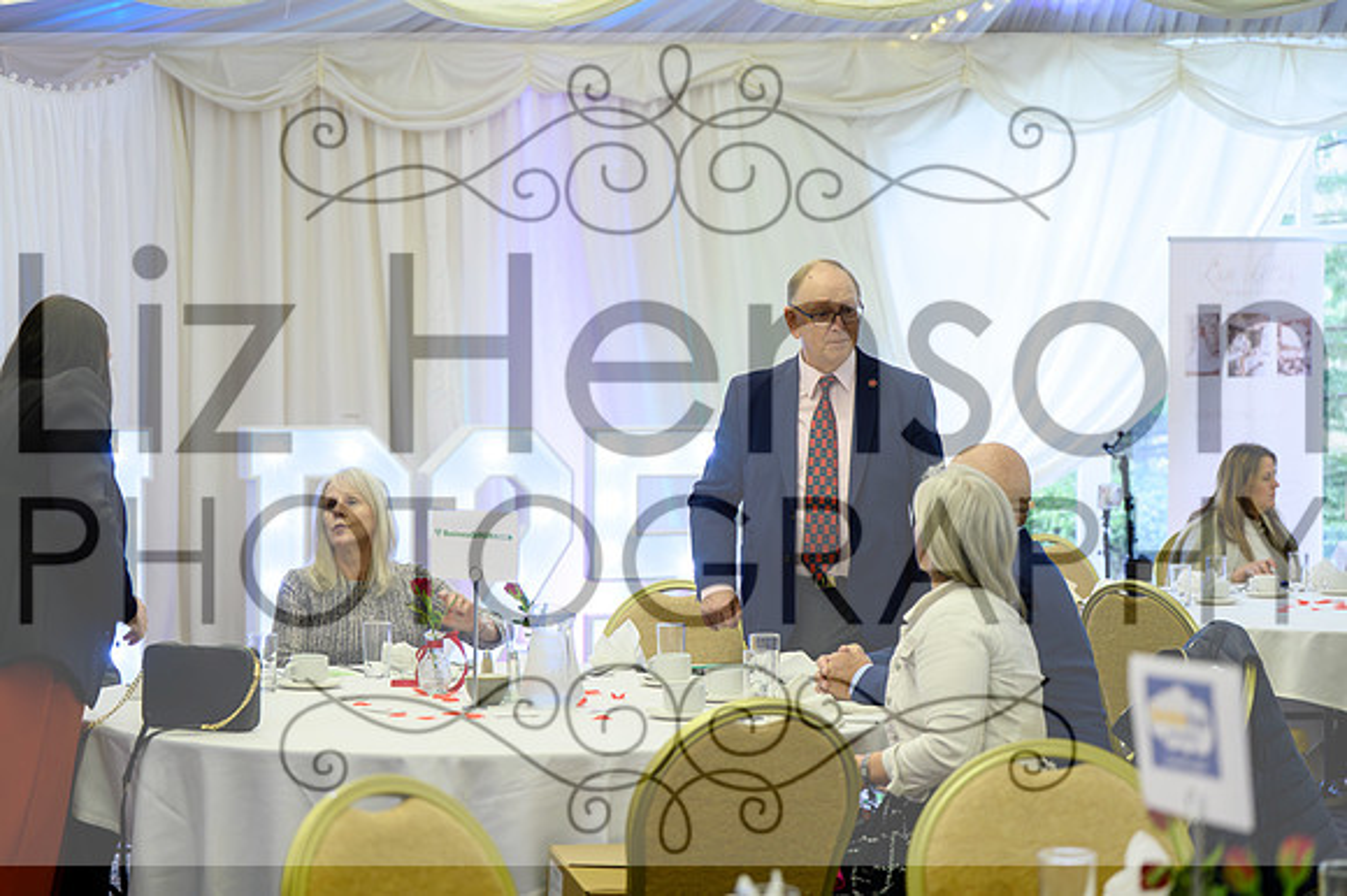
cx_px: 674
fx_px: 2701
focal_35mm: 72
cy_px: 448
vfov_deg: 18.8
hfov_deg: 28.0
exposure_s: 1/200
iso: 2000
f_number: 2.8
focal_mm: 70
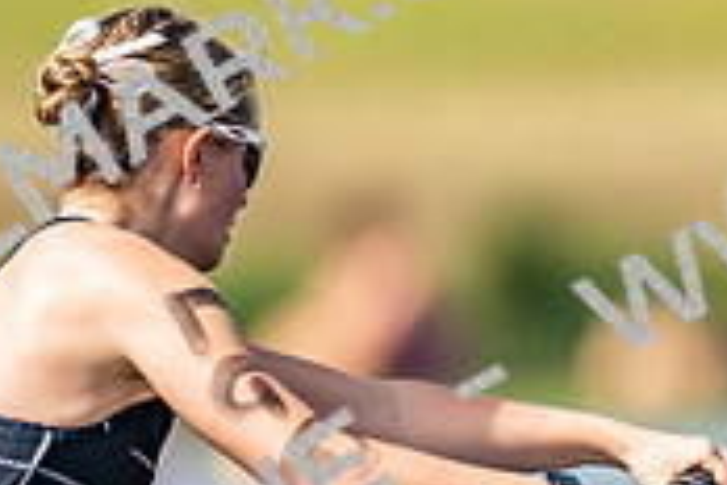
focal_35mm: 2000
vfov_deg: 0.7
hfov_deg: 1.0
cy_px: 362
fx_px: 40386
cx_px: 1090
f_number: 4
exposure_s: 1/2500
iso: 180
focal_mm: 600
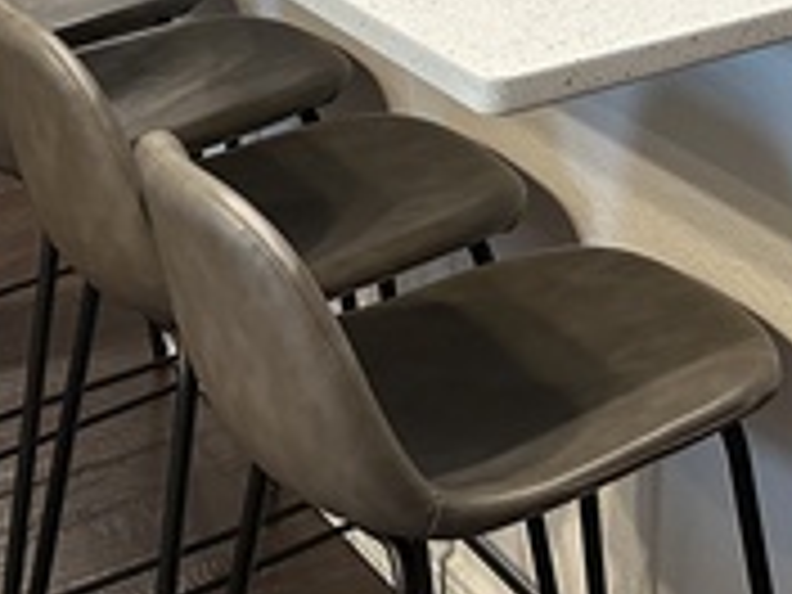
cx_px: 1280
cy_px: -436
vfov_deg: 14.5
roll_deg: -0.4
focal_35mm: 91
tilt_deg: -5.9
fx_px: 2082
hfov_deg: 18.4
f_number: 1.78
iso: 200
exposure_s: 1/120
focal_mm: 6.86
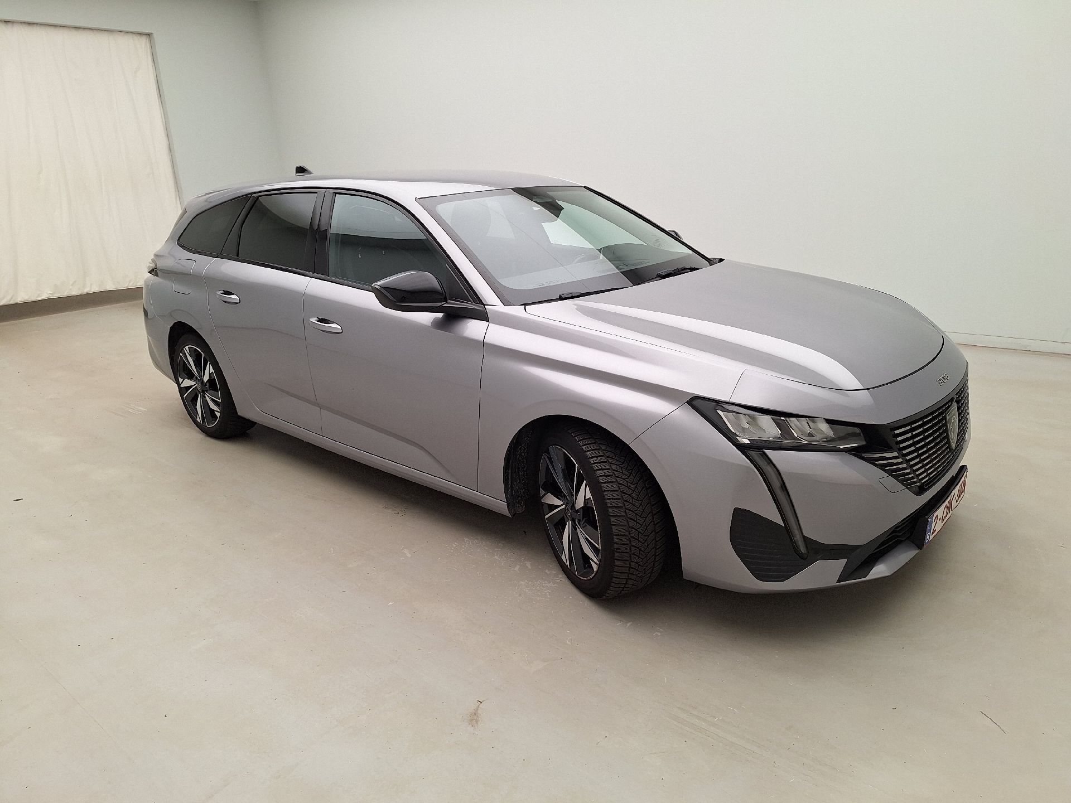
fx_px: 712
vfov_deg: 58.9
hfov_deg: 73.9
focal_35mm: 23
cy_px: 402
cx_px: 536
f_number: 1.8
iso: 40
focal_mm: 5.54
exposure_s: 1/100
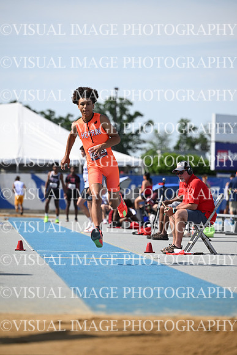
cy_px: 178
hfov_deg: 7.6
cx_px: 118
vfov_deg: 11.4
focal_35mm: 180
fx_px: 1776
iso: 500
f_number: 3.5
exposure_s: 1/6400
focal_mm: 180
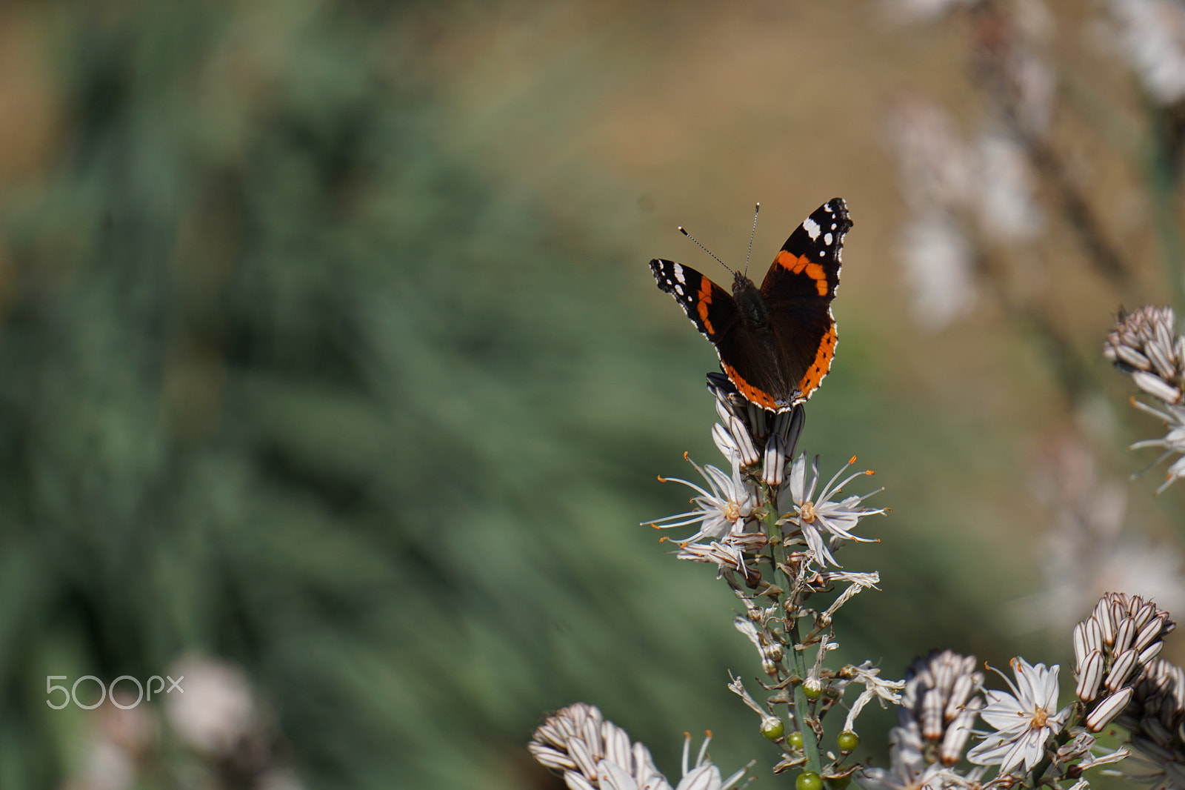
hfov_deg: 6.5
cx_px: 592
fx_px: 10366
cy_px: 395
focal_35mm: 315
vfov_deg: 4.4
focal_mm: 210
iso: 100
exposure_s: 1/500
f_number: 7.1
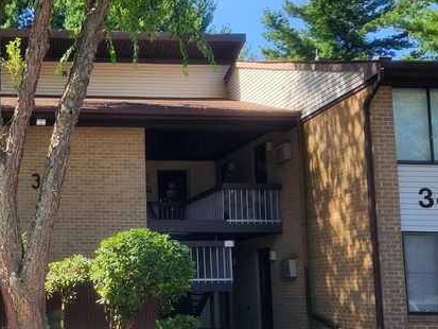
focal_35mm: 57
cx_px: 53
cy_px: 193
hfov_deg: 32.3
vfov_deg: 25.6
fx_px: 721
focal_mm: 5.4
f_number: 1.8
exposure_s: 1/742
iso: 20
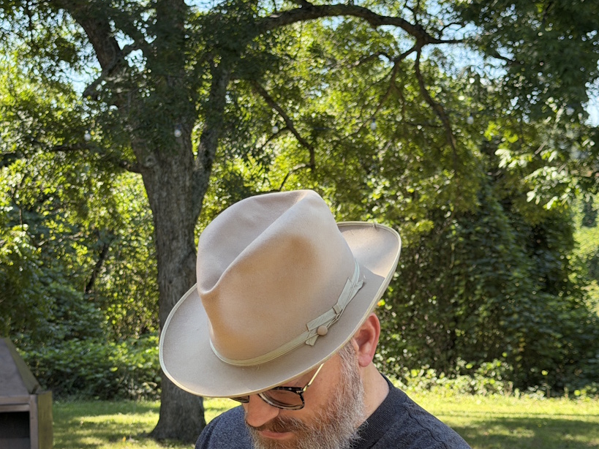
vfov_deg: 24.4
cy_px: 241
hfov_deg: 32.2
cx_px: 275
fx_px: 1038
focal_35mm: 60
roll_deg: +0.3
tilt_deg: -1.2
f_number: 1.78
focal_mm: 6.76
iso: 100
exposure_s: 1/530
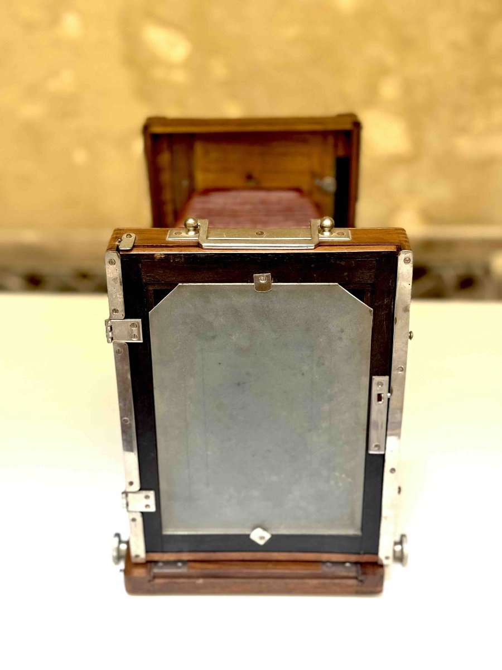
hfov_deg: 30.3
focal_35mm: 48
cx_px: 251
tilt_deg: -31.4
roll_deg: +2.1
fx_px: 928
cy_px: 335
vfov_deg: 39.7
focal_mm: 6.76
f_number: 1.78
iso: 100
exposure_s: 1/100
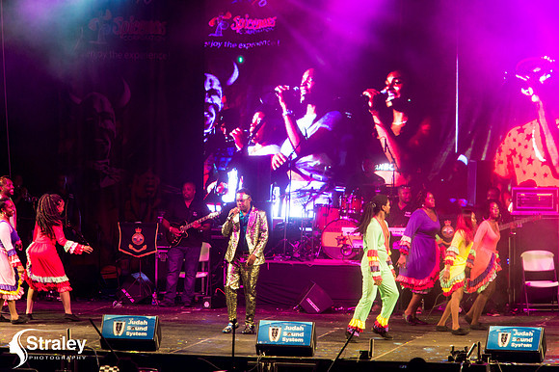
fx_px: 4190
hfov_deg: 7.6
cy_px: 186
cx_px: 280
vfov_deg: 5.1
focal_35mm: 270
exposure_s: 1/200
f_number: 5.6
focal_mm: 270
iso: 3200
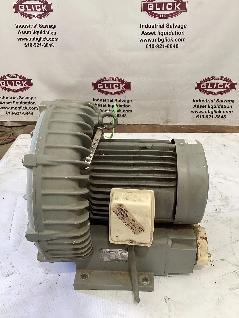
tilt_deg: -30.0
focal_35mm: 31
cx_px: 120
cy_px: 159
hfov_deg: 45.4
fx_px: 285
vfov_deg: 58.4
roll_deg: +2.8
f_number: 2.4
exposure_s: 1/50
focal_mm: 3.3
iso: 80
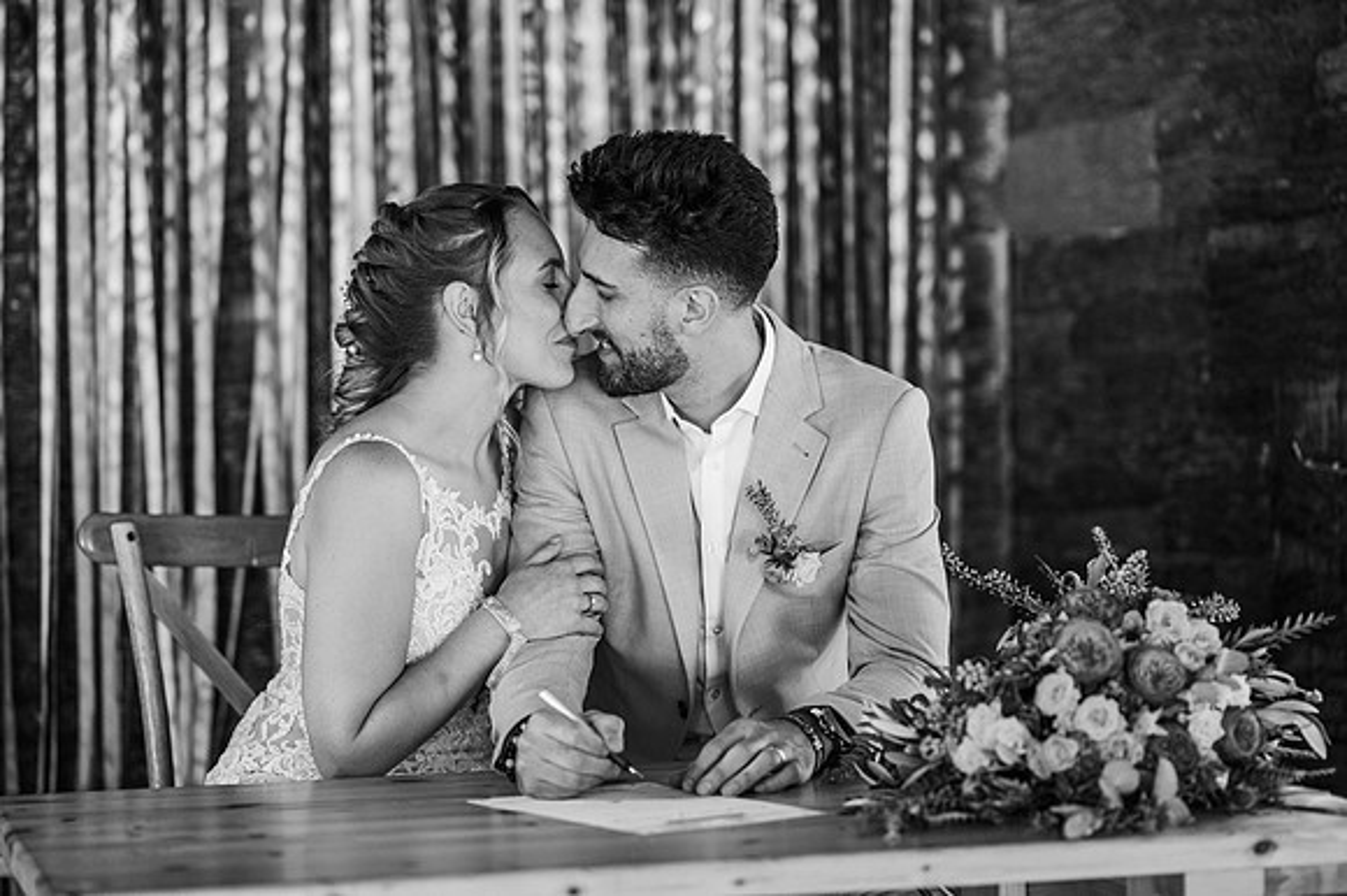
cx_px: 674
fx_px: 3178
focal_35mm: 85
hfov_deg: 23.9
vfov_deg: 16.1
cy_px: 448
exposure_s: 1/200
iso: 1100
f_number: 2.2
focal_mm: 85
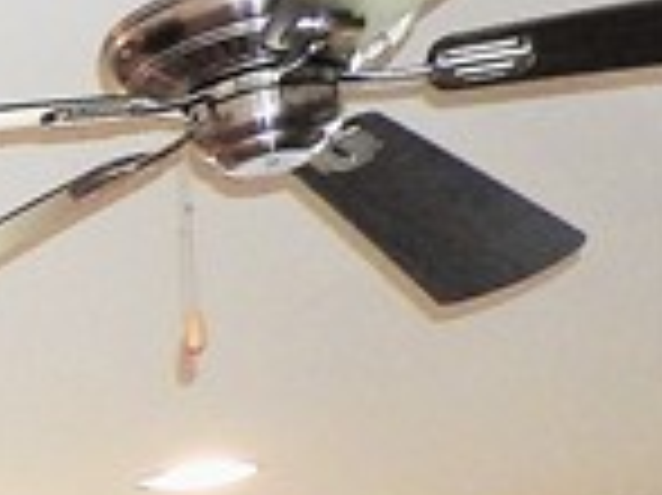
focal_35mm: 167
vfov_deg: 8.2
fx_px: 3191
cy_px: 1138
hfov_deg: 8.7
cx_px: -1617
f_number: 3.3
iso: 200
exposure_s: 1/30
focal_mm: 4.3
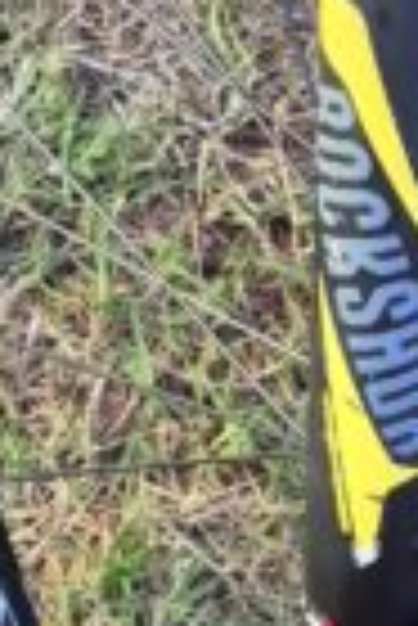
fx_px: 2866
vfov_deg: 11.1
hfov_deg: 8.3
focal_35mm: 165
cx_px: 94
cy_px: -676
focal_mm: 5.4
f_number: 1.8
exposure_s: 1/180
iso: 160
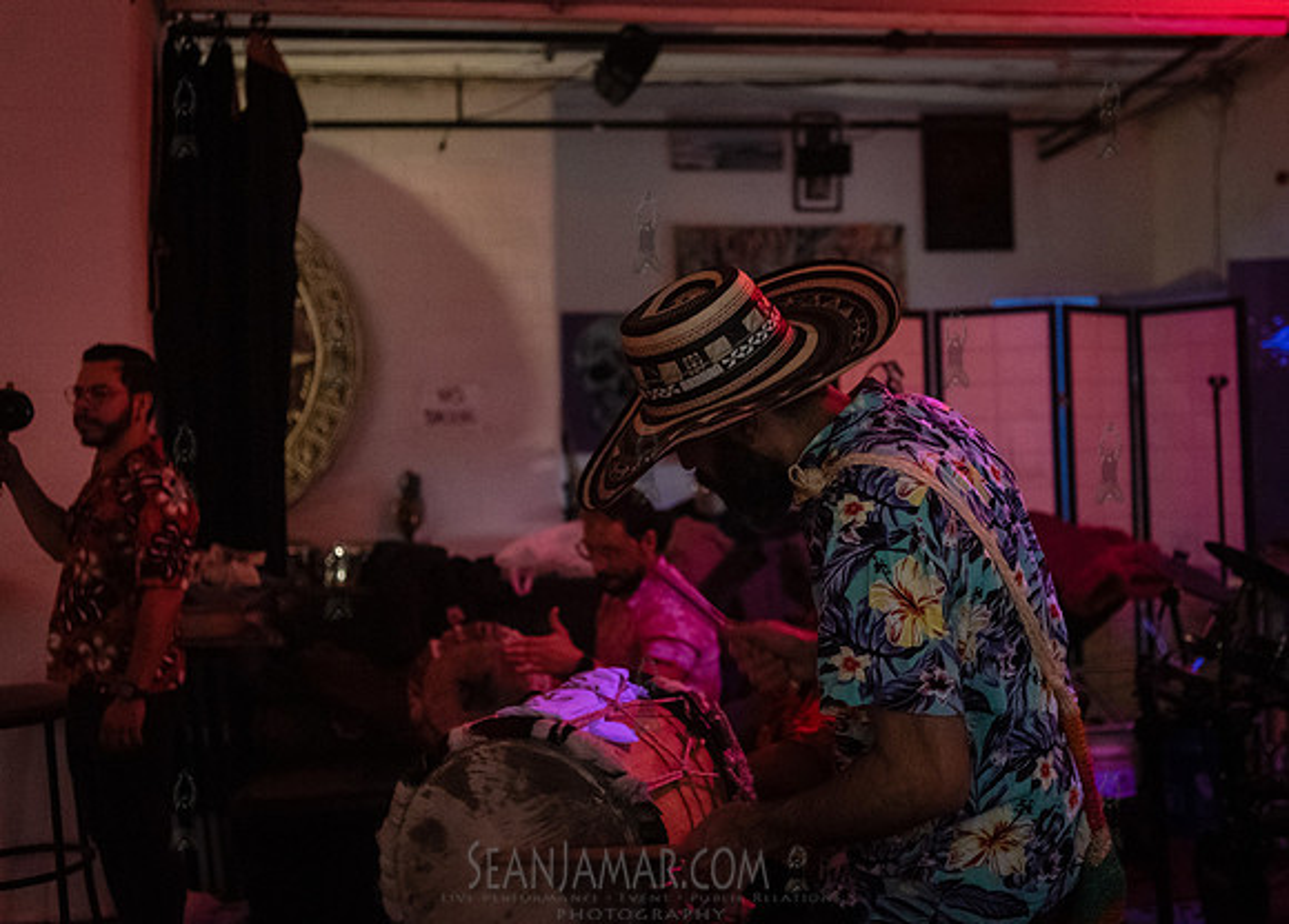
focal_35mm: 41
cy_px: 433
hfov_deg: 46.6
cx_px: 736
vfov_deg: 34.4
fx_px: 1492
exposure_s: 1/160
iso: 8000
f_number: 2.8
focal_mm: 35
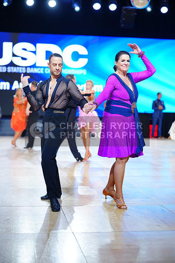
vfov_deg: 30.5
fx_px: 481
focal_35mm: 66
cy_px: 132
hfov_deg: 20.6
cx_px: 88
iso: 320
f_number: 2
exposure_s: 1/320
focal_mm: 66
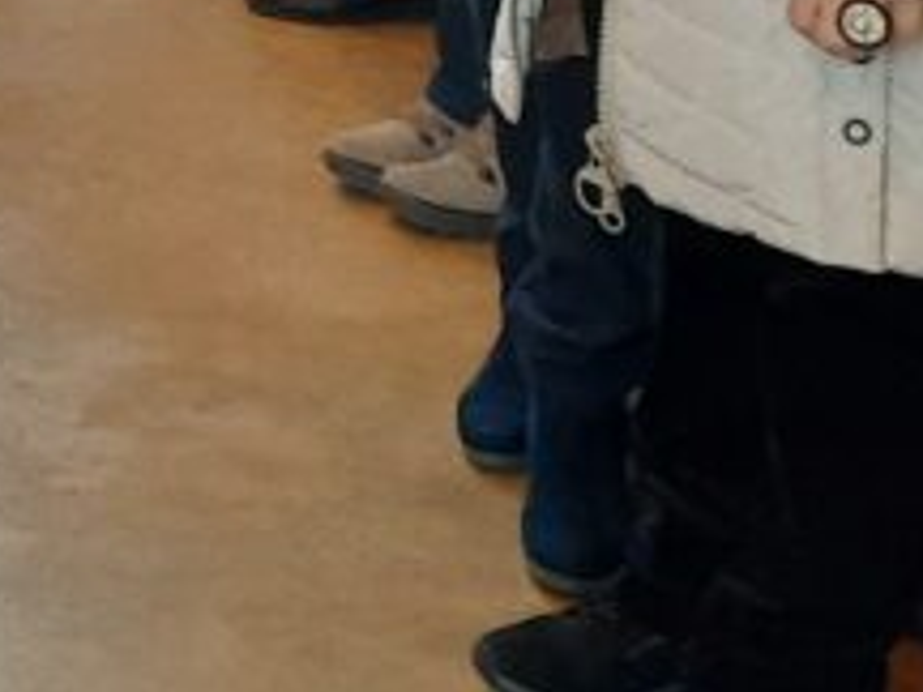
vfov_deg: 10.0
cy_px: -658
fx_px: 3706
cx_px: -611
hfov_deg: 13.1
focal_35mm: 139
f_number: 2
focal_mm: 4.6
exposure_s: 1/40
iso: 320
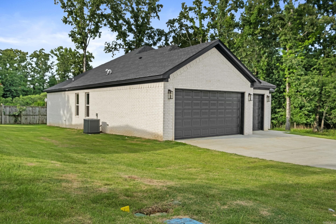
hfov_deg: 63.7
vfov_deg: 45.0
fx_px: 271
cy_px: 112
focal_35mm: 29
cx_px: 168
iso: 400
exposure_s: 1/250
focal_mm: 19.1
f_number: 7.1
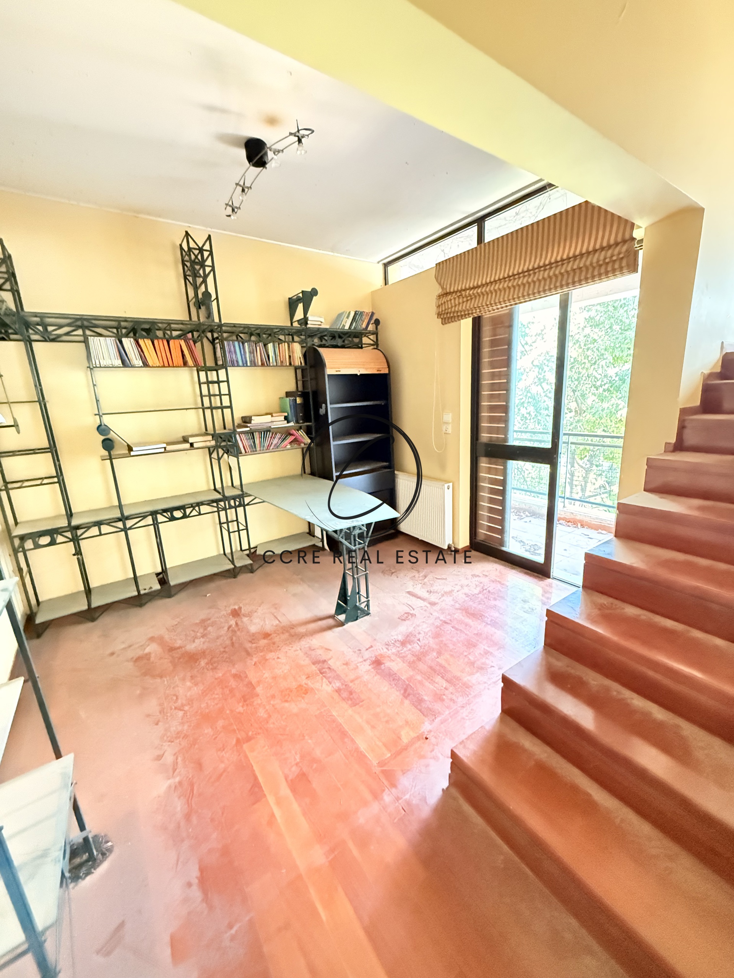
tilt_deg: -13.5
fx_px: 396
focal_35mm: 14
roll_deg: +3.2
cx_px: 367
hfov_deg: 85.7
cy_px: 489
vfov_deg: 102.1
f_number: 2.2
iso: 1600
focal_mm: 2.22
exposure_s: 1/49
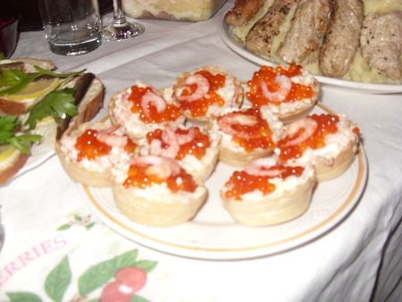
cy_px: 151
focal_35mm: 38
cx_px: 201
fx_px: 442
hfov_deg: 49.0
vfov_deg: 37.8
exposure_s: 1/30
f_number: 2.8
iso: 50
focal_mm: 6.3
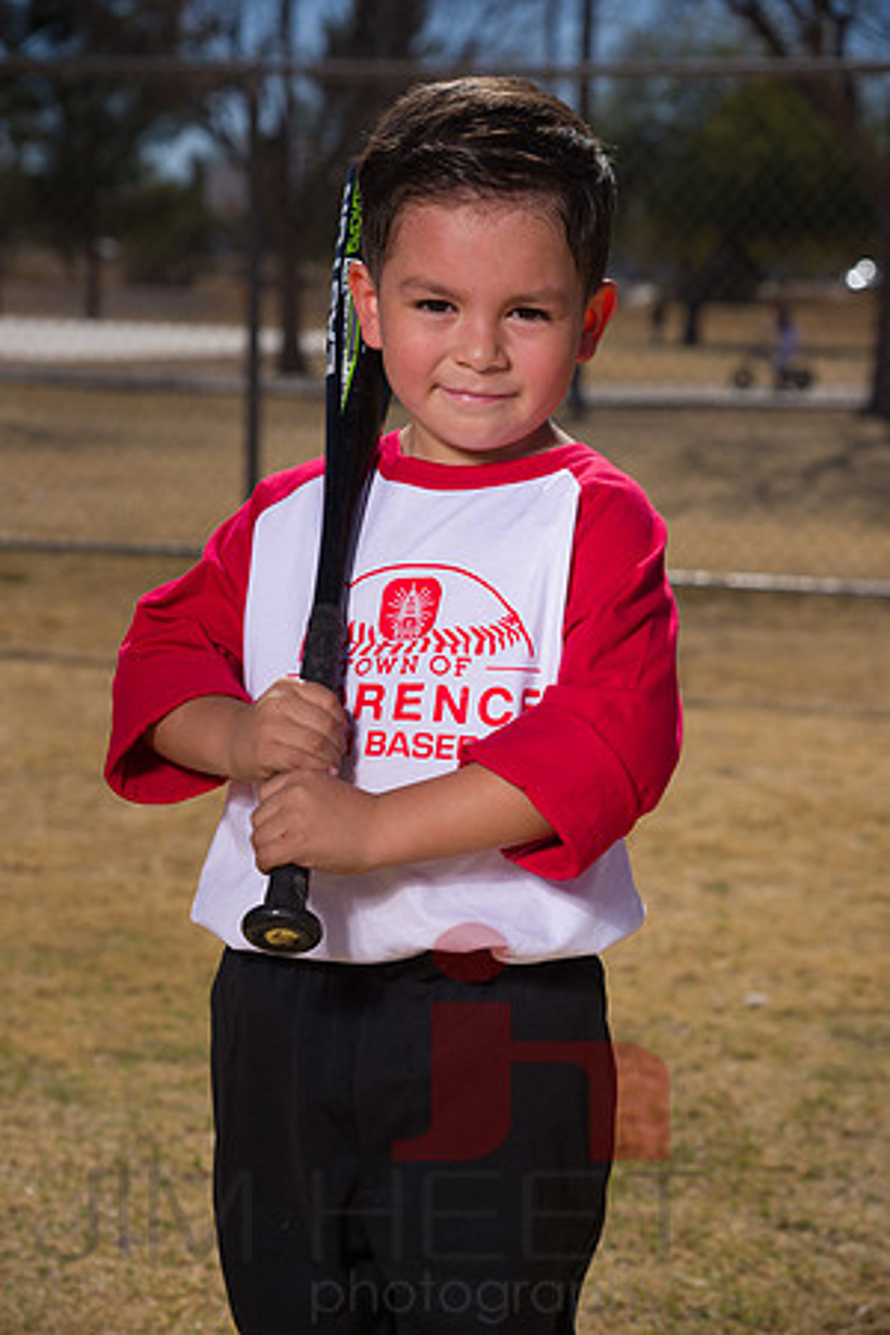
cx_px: 445
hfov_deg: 17.5
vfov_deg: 26.0
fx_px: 2892
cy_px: 668
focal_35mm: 78
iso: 100
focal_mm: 78
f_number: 5.6
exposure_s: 1/1600
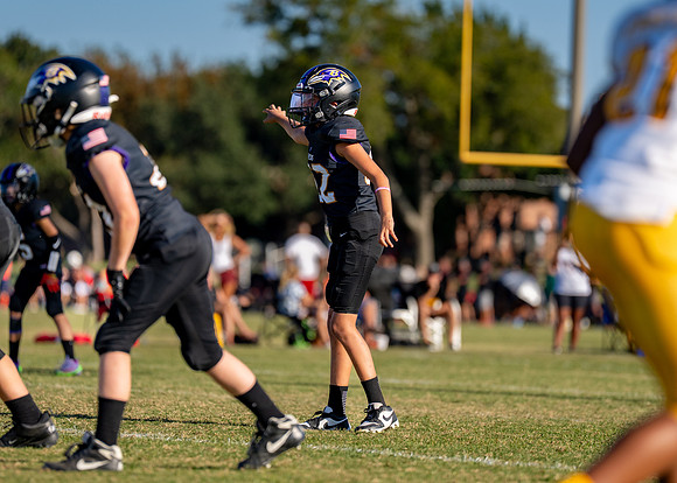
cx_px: 333
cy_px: 240
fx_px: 5489
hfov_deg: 7.1
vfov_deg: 5.0
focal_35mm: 286
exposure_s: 1/3200
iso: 160
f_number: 2.8
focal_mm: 200
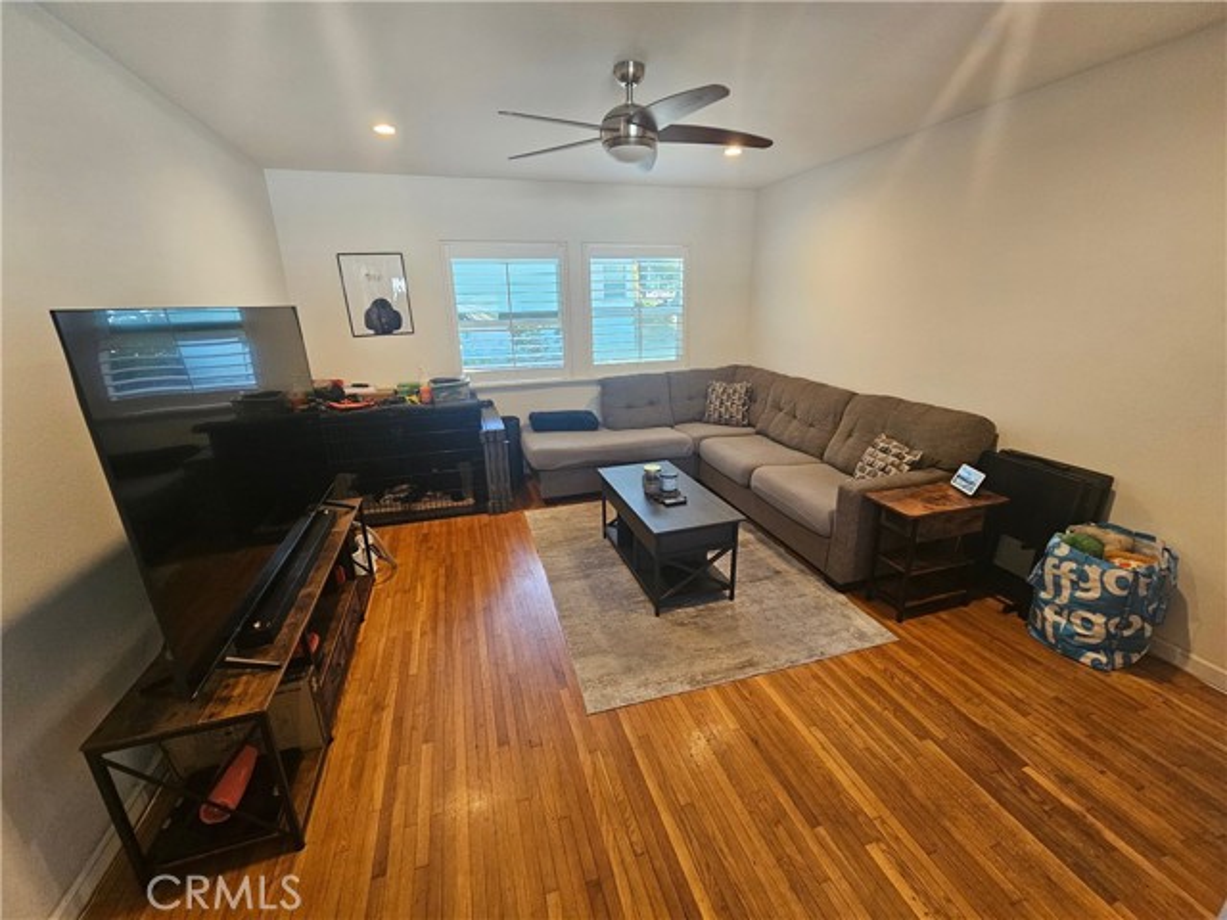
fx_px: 461
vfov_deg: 89.9
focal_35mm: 13
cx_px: 614
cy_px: 460
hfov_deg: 106.2
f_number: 2.2
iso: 250
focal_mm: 2.2
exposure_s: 1/60
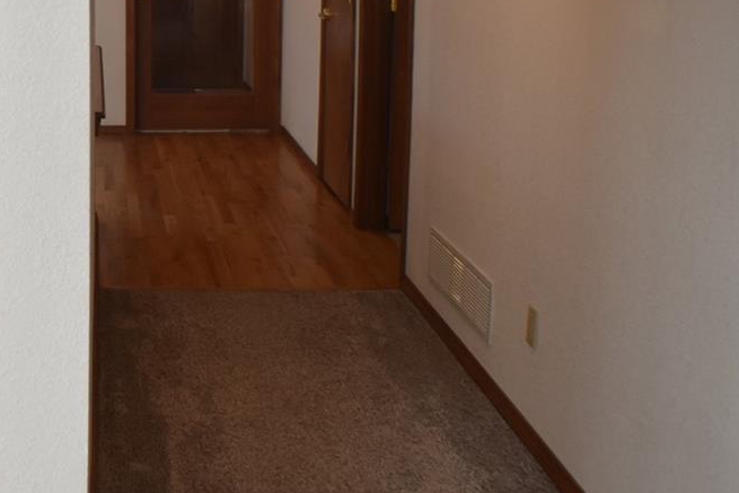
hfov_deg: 22.9
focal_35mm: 84
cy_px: 63
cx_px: -47
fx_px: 1729
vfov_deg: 16.1
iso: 400
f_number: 5
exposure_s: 1/100
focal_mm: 23
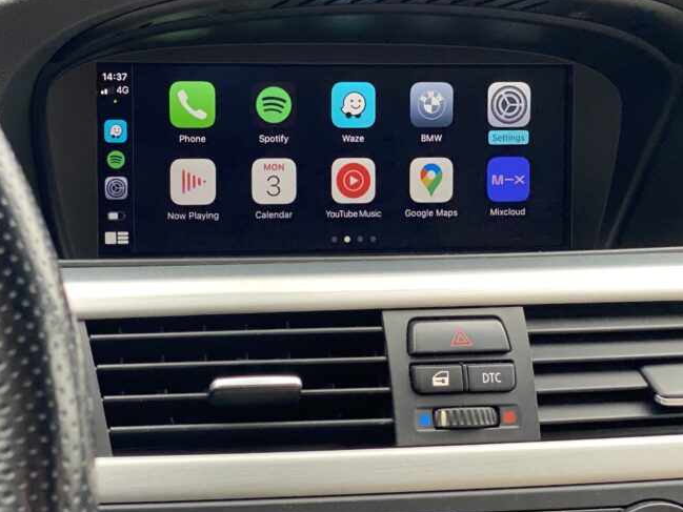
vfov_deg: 18.0
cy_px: 332
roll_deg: -1.9
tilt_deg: -14.7
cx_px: 181
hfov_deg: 23.6
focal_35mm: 82
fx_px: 1618
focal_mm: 6
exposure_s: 1/122
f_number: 2
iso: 160
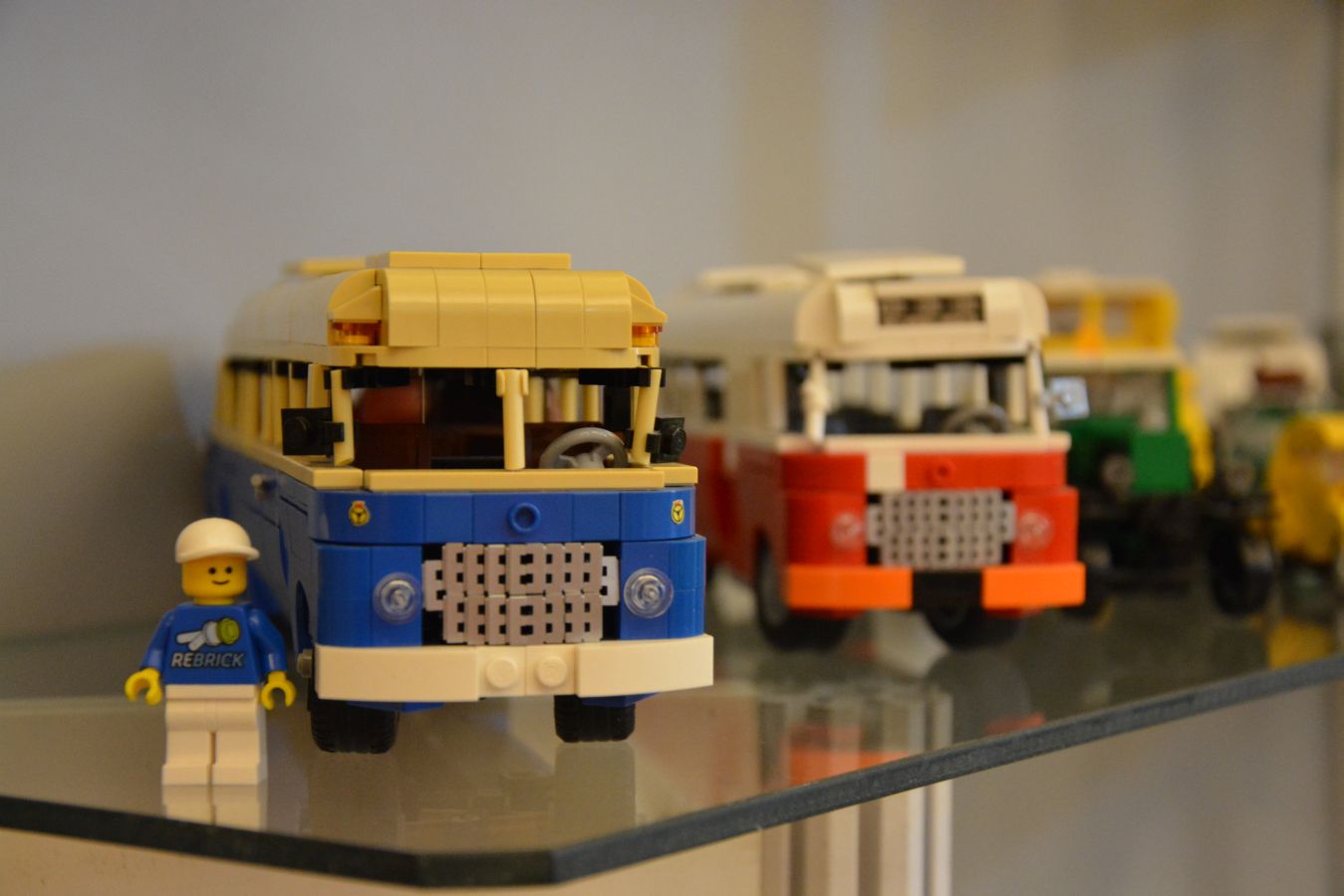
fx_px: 2800
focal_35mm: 75
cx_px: 672
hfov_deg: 27.0
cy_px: 448
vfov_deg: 18.2
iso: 3200
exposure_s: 1/13
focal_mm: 50
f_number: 5
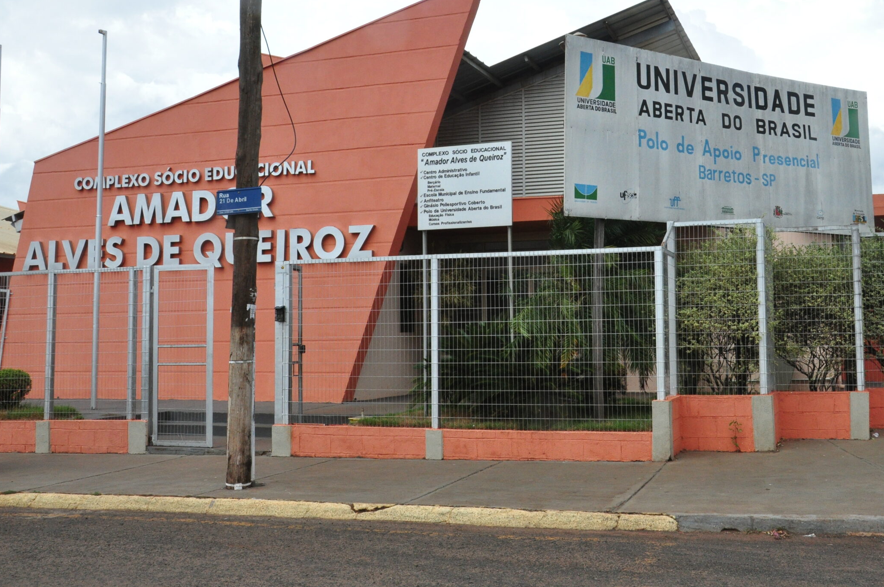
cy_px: 236
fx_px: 1005
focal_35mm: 41
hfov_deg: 47.1
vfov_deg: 32.5
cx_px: 545
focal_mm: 22
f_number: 14
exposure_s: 1/800
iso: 800
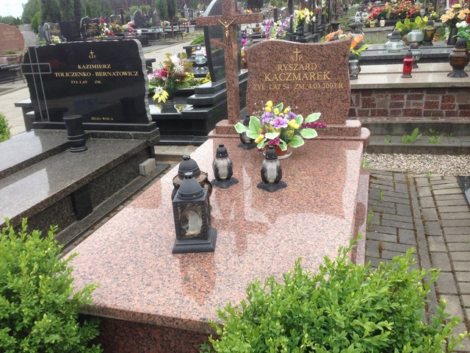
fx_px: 448
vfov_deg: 42.9
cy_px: 176
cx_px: 235
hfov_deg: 55.4
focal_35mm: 33
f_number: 2.4
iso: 50
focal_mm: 4.12
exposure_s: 1/686
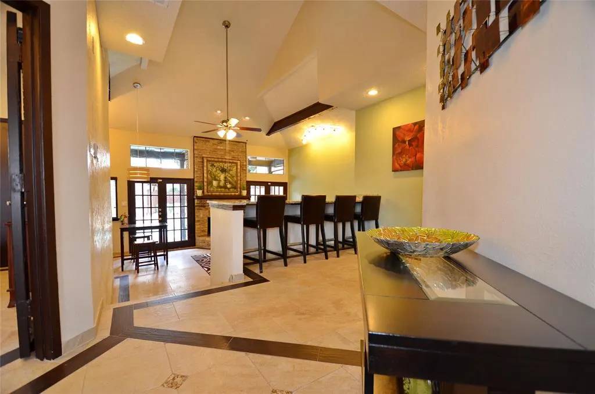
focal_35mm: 15
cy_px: 197
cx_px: 298
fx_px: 247
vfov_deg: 77.1
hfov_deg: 100.5
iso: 560
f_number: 4
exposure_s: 1/60
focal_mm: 10
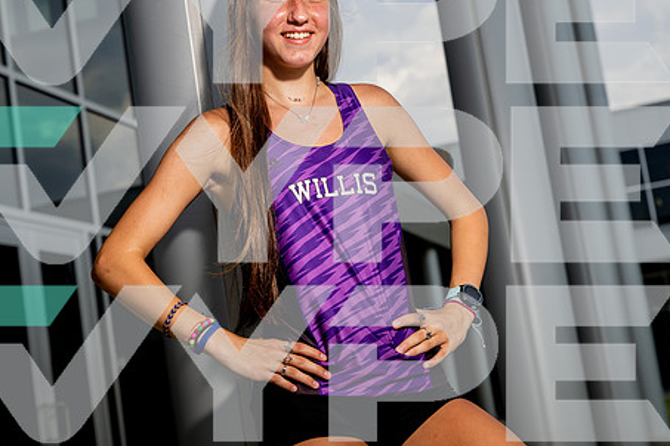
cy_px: 185
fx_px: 1359
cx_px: 305
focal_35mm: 73
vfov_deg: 18.7
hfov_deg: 27.7
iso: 125
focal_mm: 57
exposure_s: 1/2000
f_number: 4.5
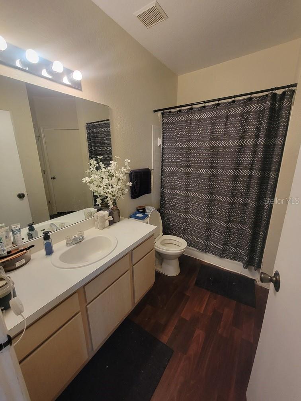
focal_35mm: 13
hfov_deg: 89.9
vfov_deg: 106.2
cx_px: 150
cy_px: 200
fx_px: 151
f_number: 2.2
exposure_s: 1/60
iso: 320
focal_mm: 2.2
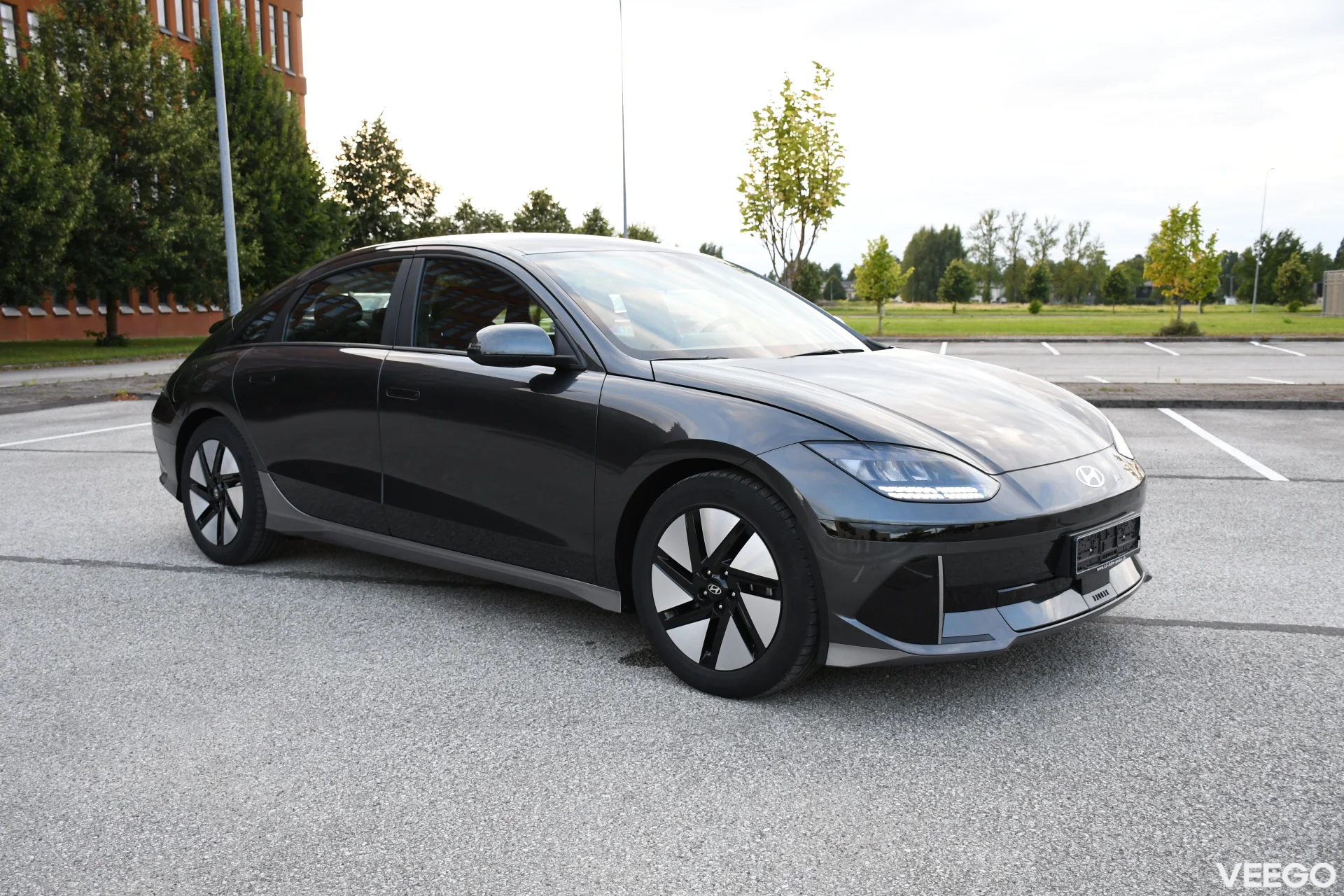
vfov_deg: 40.0
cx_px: 672
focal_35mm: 33
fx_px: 1232
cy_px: 448
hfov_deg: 57.2
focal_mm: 22
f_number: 3.5
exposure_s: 1/320
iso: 800
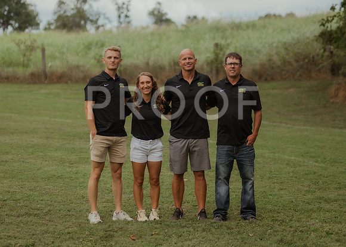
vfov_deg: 16.1
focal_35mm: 89
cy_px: 134
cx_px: 168
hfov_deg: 22.5
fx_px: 871
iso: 250
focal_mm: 50
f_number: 2.8
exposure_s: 1/2500
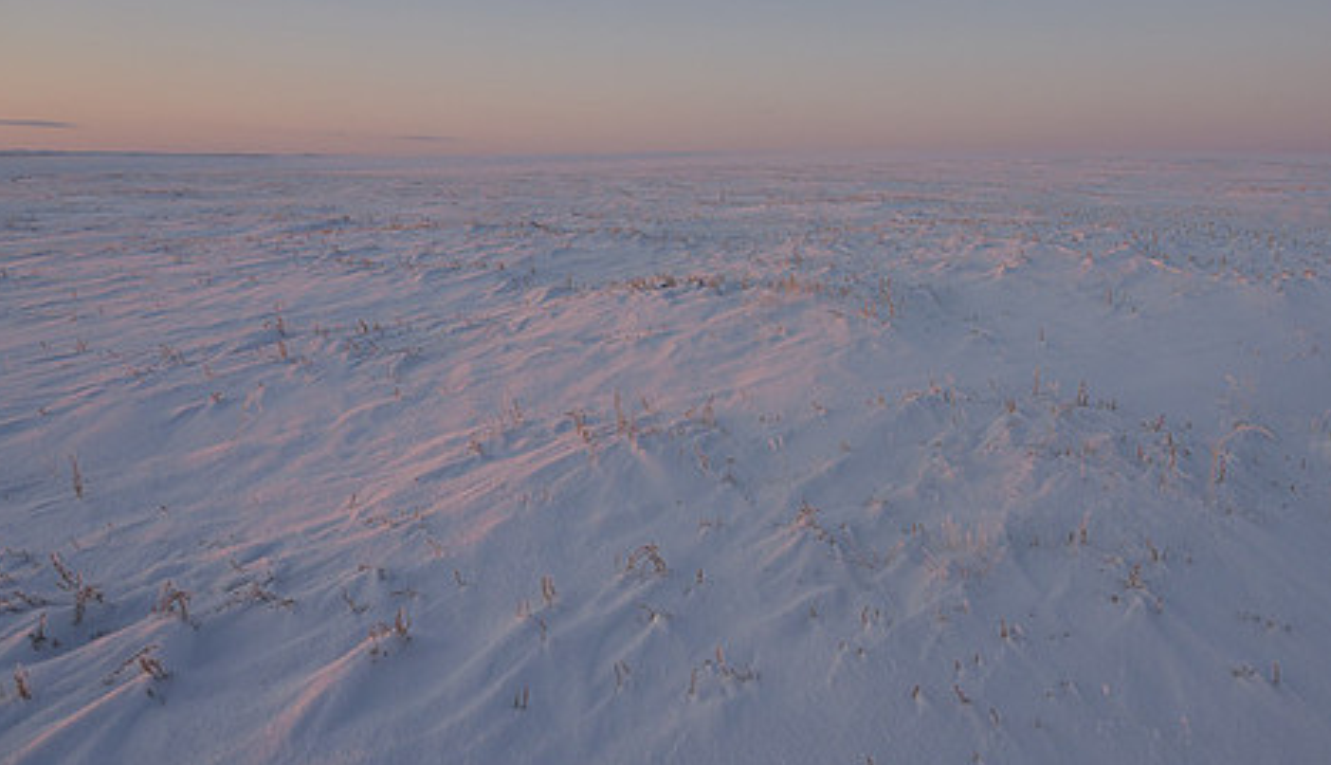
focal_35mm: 31
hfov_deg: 61.7
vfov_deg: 38.2
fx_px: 1100
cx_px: 811
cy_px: 308
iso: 320
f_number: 7.1
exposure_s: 1/250
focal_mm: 24
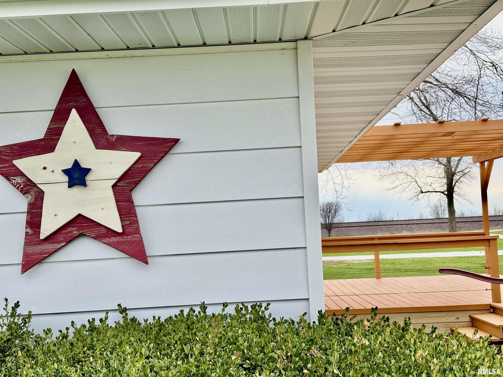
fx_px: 756
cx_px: 252
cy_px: 188
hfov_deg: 36.8
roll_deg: +2.9
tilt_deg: +4.1
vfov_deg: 28.0
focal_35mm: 52
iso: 40
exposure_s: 1/2212
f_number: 1.6
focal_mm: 5.96
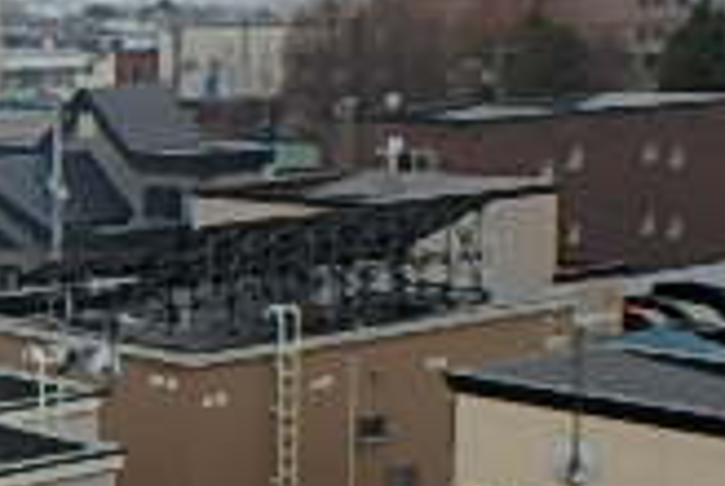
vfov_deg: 16.1
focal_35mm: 85
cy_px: 230
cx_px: -650
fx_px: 1715
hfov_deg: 18.0
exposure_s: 1/250
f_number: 3.5
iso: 125
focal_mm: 3.7
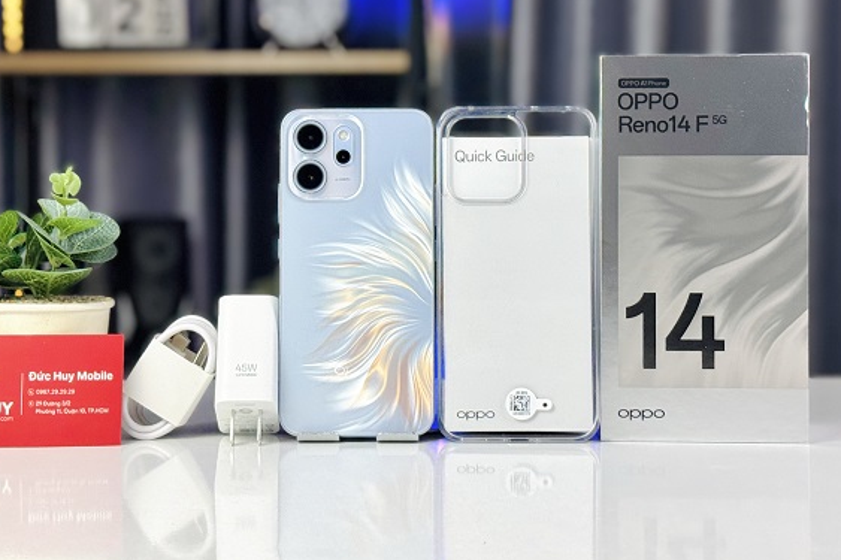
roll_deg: +0.7
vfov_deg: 19.1
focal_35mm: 71
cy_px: 193
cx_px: 408
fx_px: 1658
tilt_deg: -1.3
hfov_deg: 28.5
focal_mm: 6.76
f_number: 1.78
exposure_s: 1/352
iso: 64
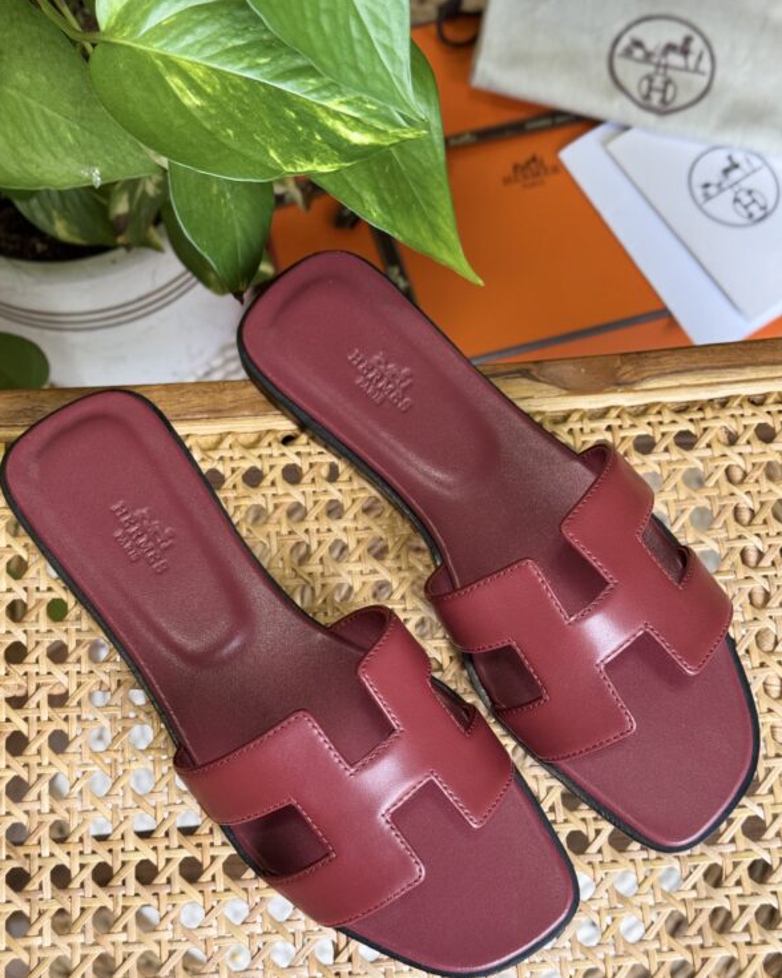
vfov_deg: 36.6
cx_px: 384
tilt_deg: -76.4
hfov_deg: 29.7
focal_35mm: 51
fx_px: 1475
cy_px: 526
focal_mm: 6.76
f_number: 1.78
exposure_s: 1/101
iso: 100
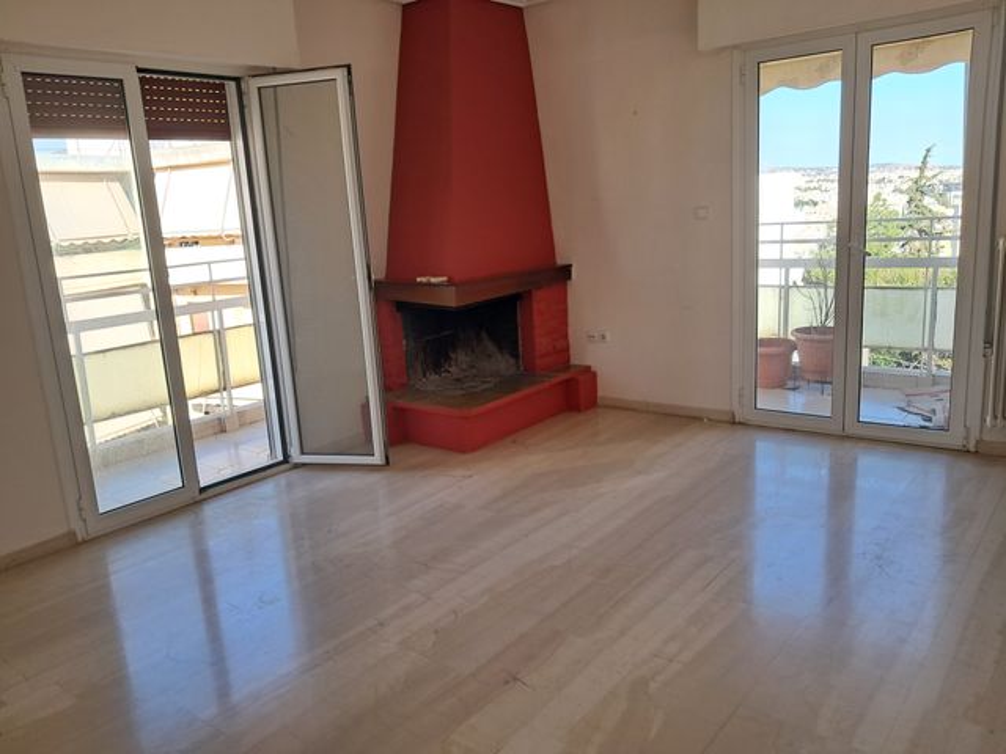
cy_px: 377
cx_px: 503
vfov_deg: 51.4
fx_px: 785
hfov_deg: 65.3
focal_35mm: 27
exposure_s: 1/120
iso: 50
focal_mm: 4
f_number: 1.8
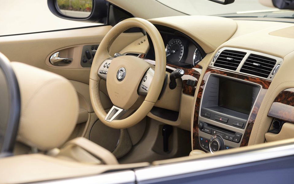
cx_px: 147
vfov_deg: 10.7
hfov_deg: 17.0
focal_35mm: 123
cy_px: 89
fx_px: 986
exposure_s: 1/125
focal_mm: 120
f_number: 5.6
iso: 360
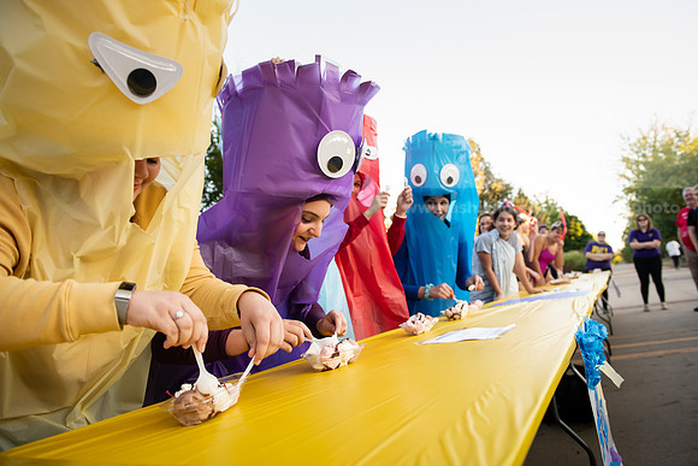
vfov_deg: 48.0
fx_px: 524
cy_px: 233
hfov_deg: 67.4
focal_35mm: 27
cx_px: 349
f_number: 4
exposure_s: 1/250
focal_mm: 27
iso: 640
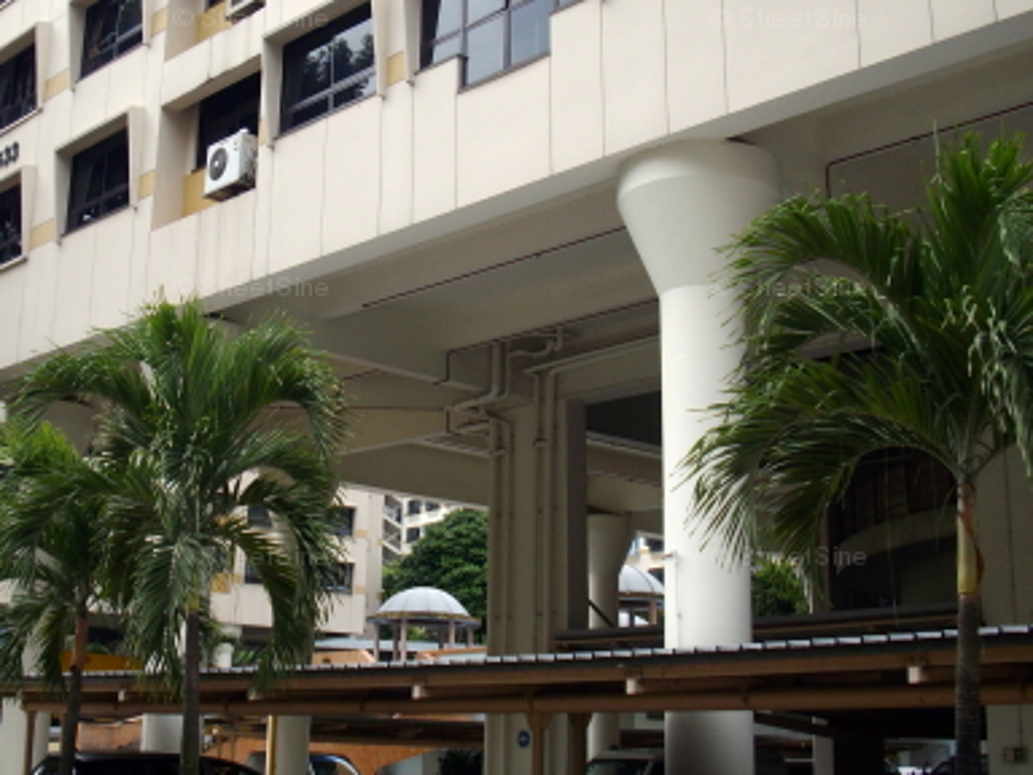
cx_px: 374
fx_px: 1582
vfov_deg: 27.4
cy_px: 291
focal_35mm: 53
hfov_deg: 35.9
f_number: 5.6
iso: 80
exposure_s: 1/160
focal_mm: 6.2
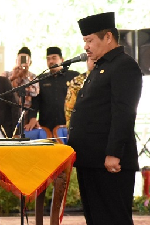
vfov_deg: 5.4
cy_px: 108
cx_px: -1
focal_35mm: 383
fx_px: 2394
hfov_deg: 3.6
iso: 8000
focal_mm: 140
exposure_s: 1/200
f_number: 8
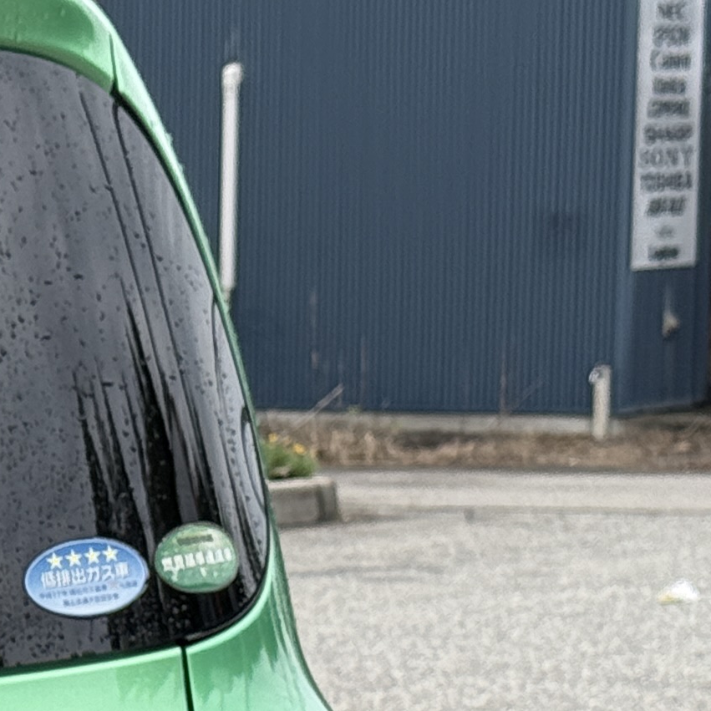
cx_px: -760
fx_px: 4671
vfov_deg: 8.6
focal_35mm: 201
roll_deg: +1.3
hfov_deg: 8.2
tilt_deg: -8.6
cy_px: 942
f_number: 1.78
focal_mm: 6.76
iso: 80
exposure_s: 1/1678
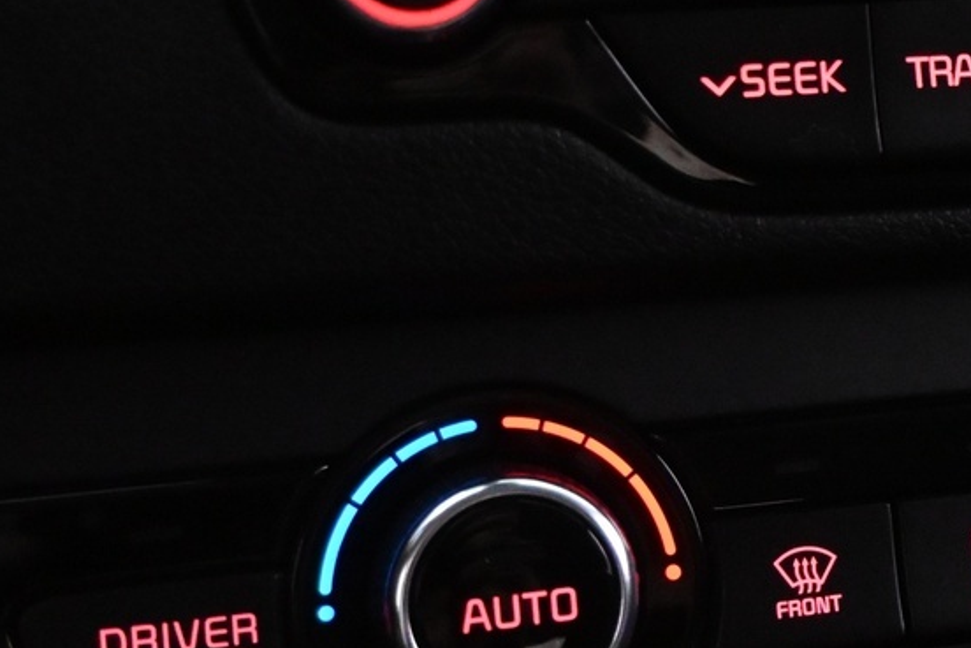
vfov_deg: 15.1
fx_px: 2433
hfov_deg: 21.5
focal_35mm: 90
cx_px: 1036
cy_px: 239
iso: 5600
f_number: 3.8
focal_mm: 20.5
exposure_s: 1/60
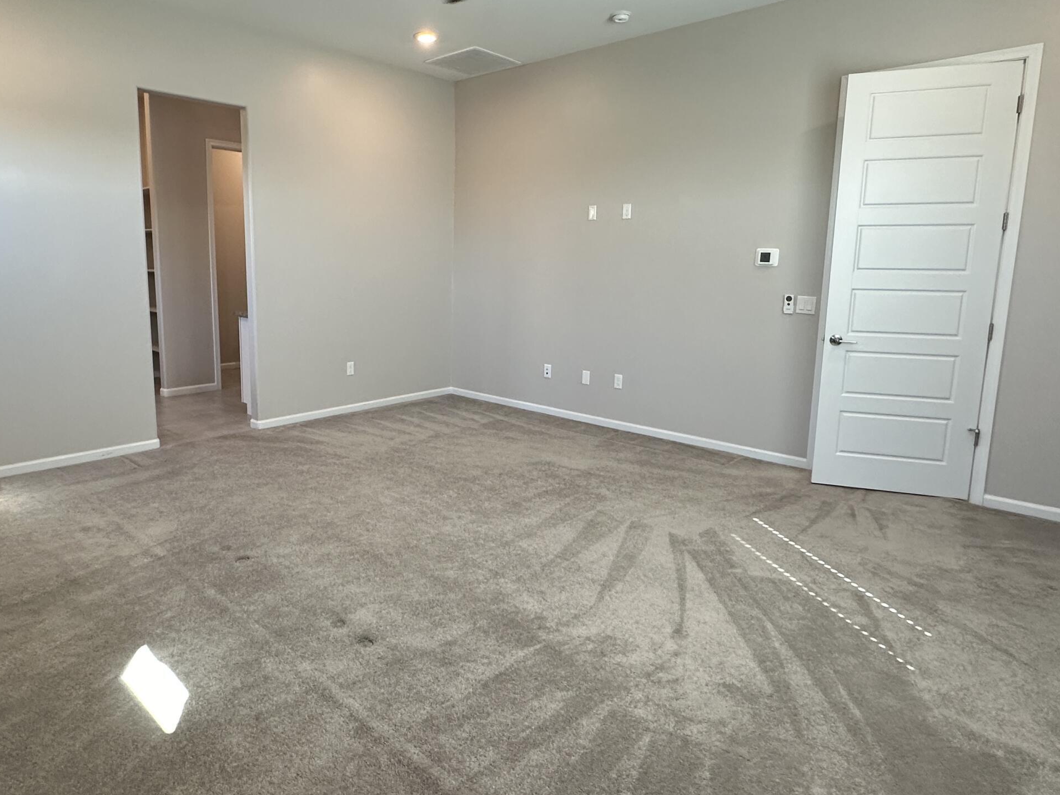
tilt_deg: -7.7
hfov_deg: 75.9
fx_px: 674
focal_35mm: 22
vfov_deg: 61.0
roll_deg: -0.4
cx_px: 454
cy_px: 362
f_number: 2.2
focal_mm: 2.22
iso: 250
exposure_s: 1/120
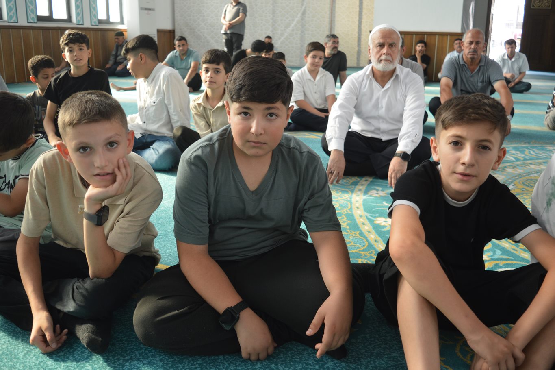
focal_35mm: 33
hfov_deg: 57.2
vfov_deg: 40.0
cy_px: 185
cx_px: 278
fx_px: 509
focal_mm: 22
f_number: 3.8
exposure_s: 1/60
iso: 400
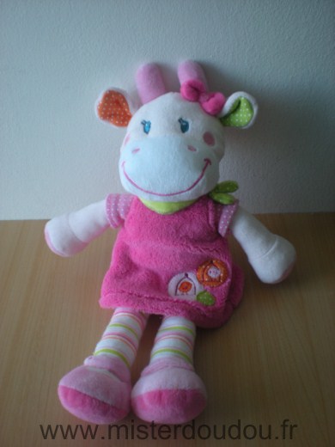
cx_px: 168
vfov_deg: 49.0
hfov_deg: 37.7
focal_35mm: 38
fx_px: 490
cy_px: 224
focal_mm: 6.3
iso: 123
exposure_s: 1/63.6
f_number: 3.1
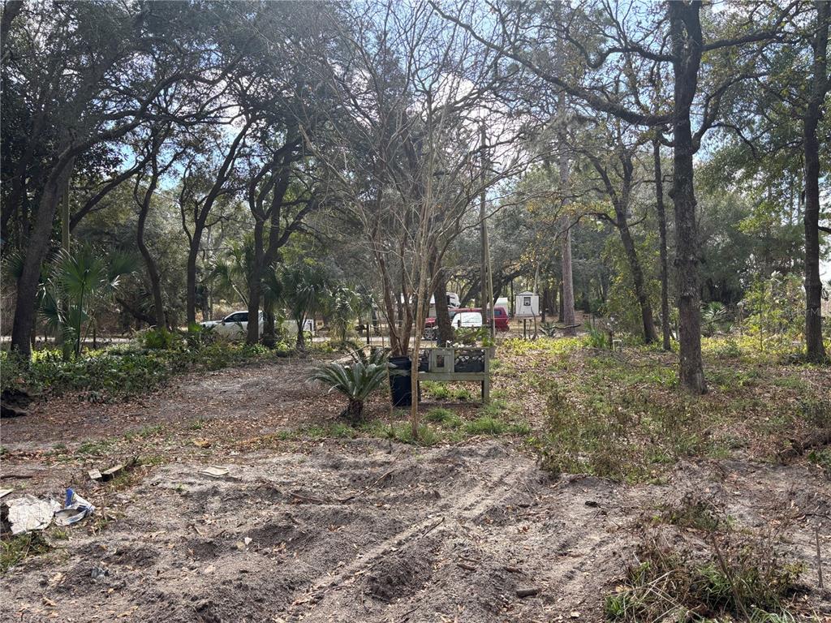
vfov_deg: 53.1
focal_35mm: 26
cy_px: 312
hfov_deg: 67.3
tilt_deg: -1.9
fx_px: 624
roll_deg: -0.1
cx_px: 416
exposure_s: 1/641
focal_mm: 5.96
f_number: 1.6
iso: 50
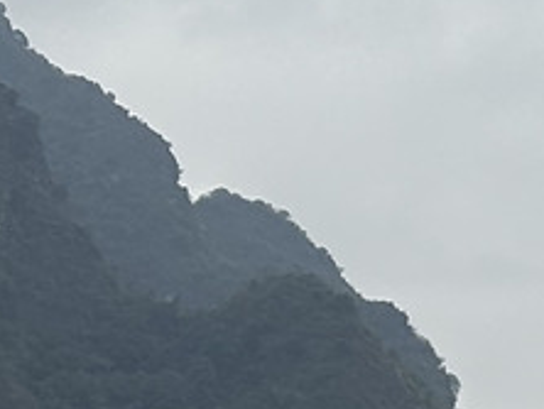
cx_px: 1228
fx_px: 4421
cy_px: 617
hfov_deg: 6.7
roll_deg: -0.3
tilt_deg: +5.2
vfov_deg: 5.3
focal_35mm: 281
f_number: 1.6
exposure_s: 1/2141
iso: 32
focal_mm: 5.96
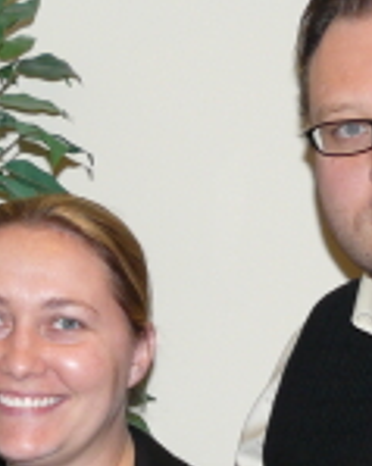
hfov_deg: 12.9
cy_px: 389
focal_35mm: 118
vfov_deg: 16.2
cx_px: 16
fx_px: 1626
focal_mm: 6
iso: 100
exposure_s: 1/40
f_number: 2.8
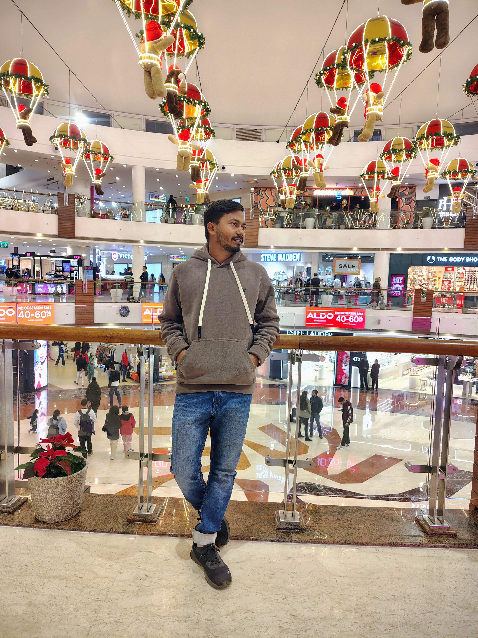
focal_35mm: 24
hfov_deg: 56.8
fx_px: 442
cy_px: 319
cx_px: 239
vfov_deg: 71.6
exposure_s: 1/100
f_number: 1.8
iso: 829
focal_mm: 5.56
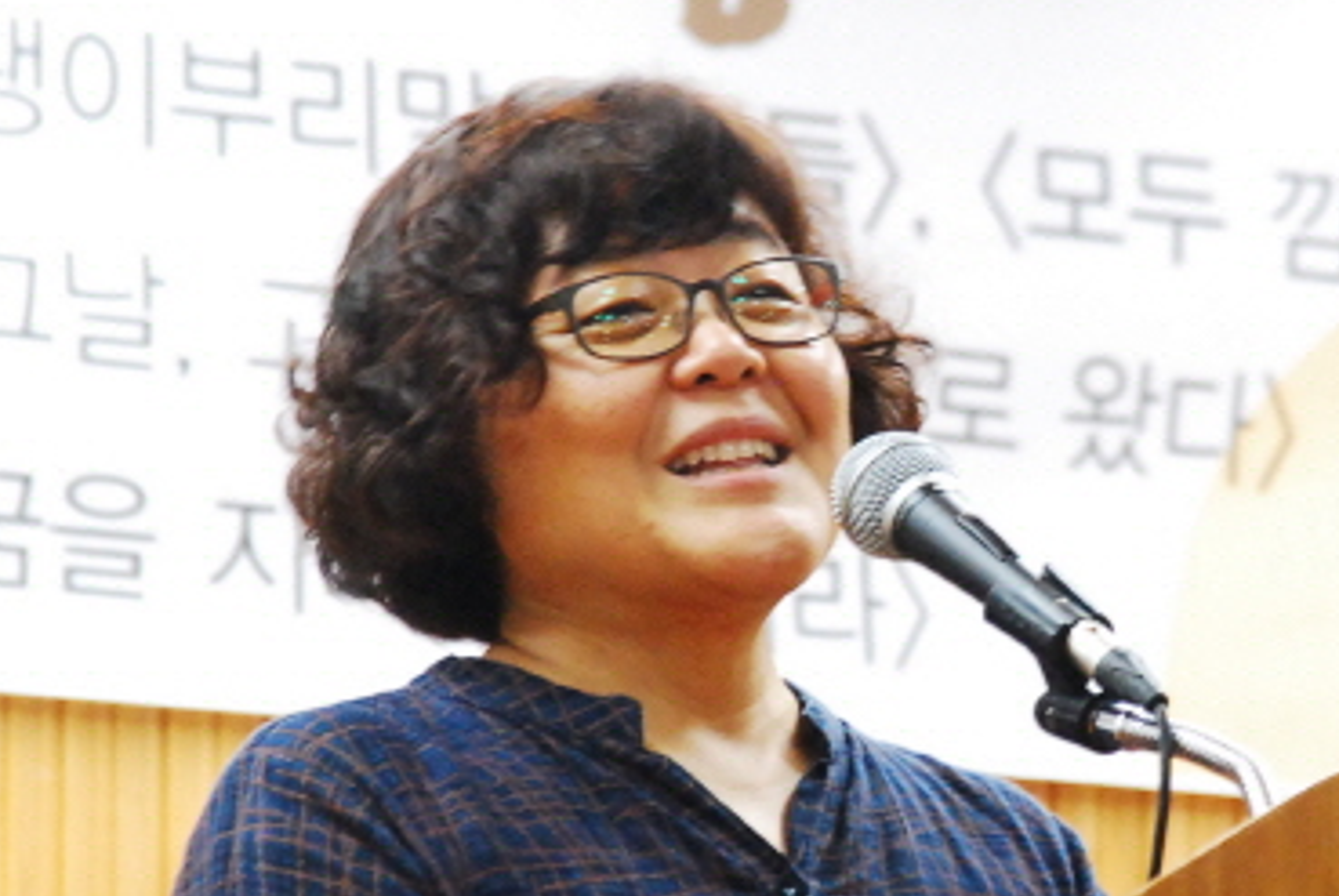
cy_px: 390
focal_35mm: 313
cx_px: 1183
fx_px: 11656
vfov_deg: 4.4
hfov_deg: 6.6
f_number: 5.6
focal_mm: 110
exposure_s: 1/50
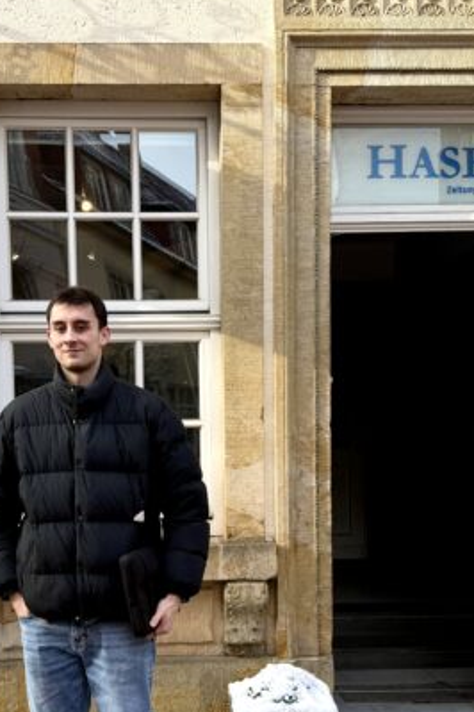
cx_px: 173
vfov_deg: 40.6
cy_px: 469
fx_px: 948
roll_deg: +1.3
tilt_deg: -1.3
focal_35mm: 48
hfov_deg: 28.0
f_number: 1.78
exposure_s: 1/822
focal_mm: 6.76
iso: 80
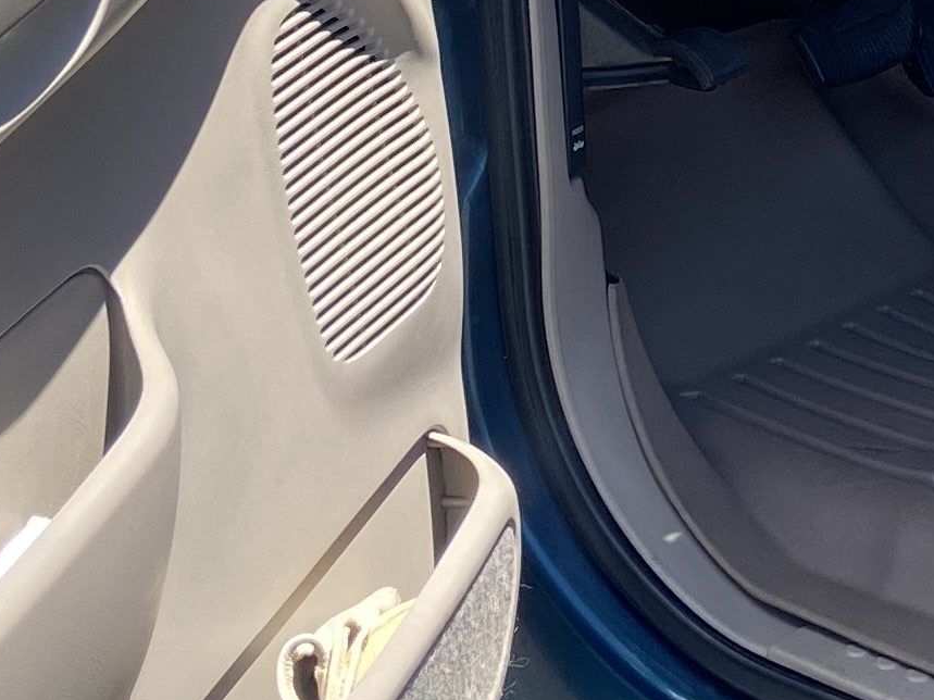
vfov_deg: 11.7
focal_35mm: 122
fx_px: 3291
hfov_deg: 15.9
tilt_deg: -12.5
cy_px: -322
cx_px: 888
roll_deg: -0.5
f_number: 1.8
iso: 32
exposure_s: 1/585
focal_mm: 4.25
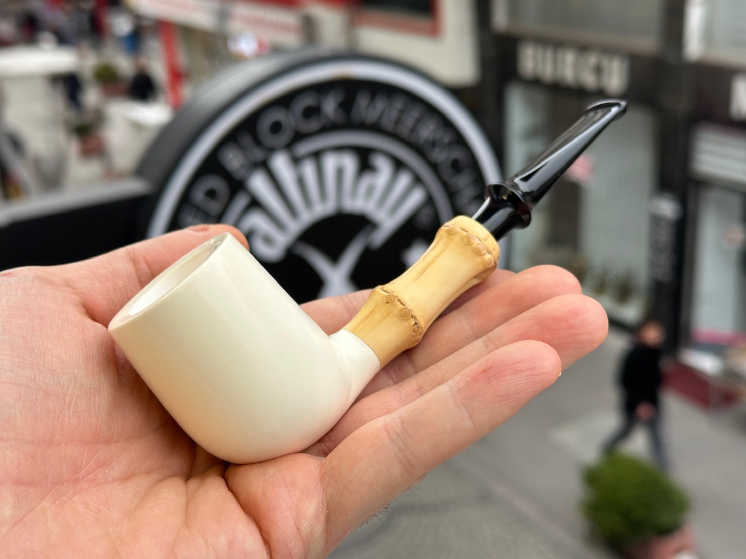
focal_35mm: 48
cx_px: 373
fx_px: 1034
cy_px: 280
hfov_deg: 39.7
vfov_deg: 30.3
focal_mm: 6.86
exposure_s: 1/148
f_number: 1.78
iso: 50
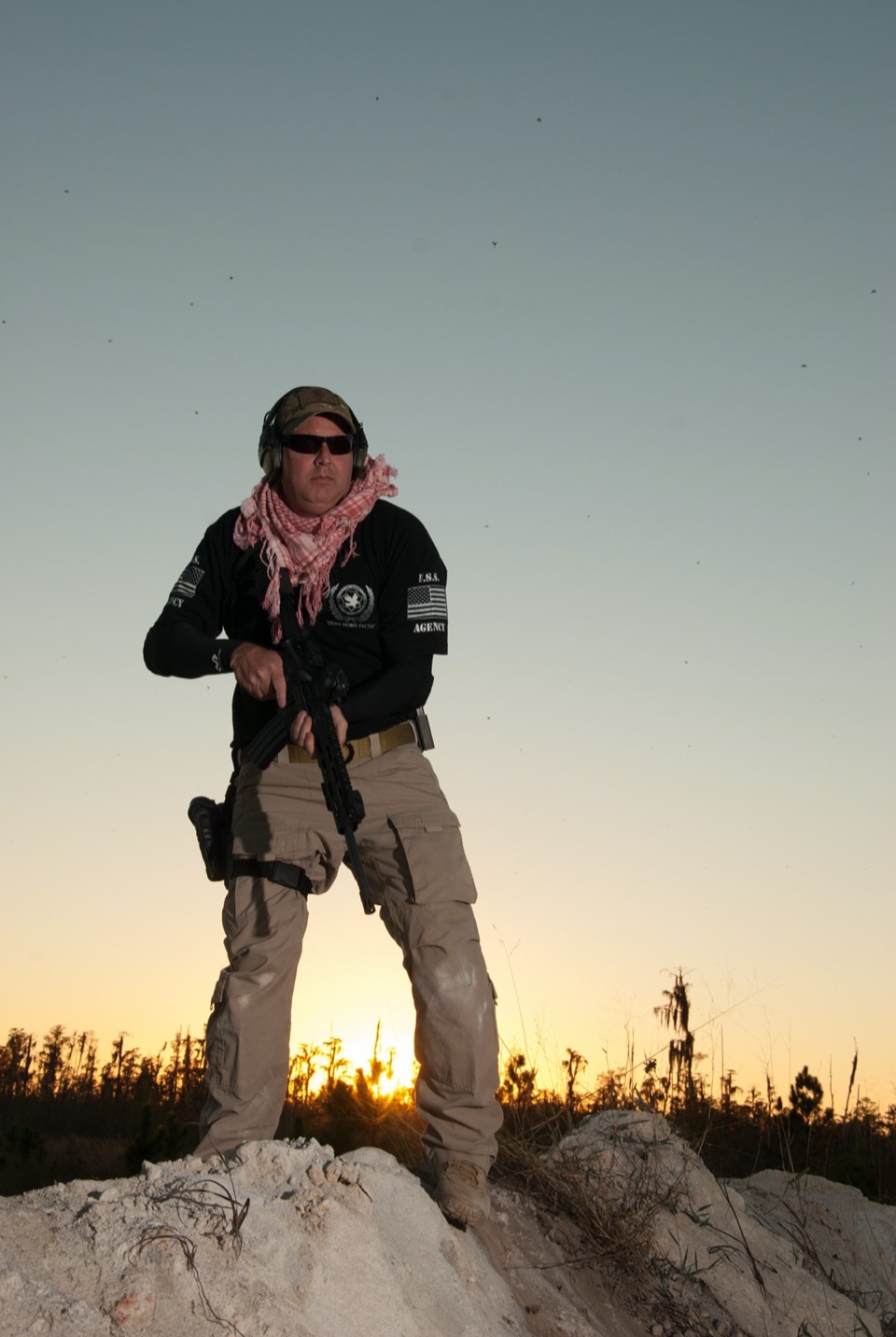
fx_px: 1953
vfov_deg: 37.8
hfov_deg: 25.8
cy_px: 668
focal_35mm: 52
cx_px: 448
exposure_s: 1/125
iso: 200
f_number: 9
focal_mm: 35
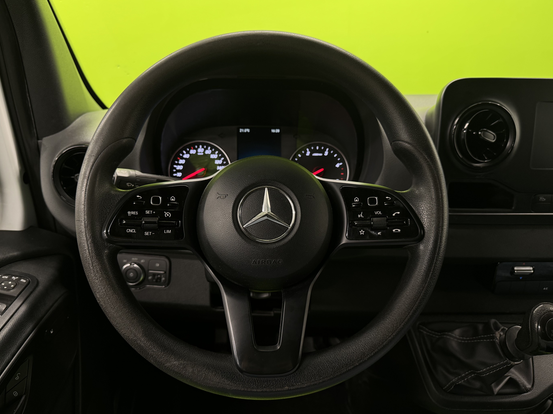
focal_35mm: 25
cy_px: 204
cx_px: 271
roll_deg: -1.7
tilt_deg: -24.8
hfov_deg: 69.4
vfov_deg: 54.9
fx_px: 399
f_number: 1.78
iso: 320
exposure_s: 1/50
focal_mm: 6.76
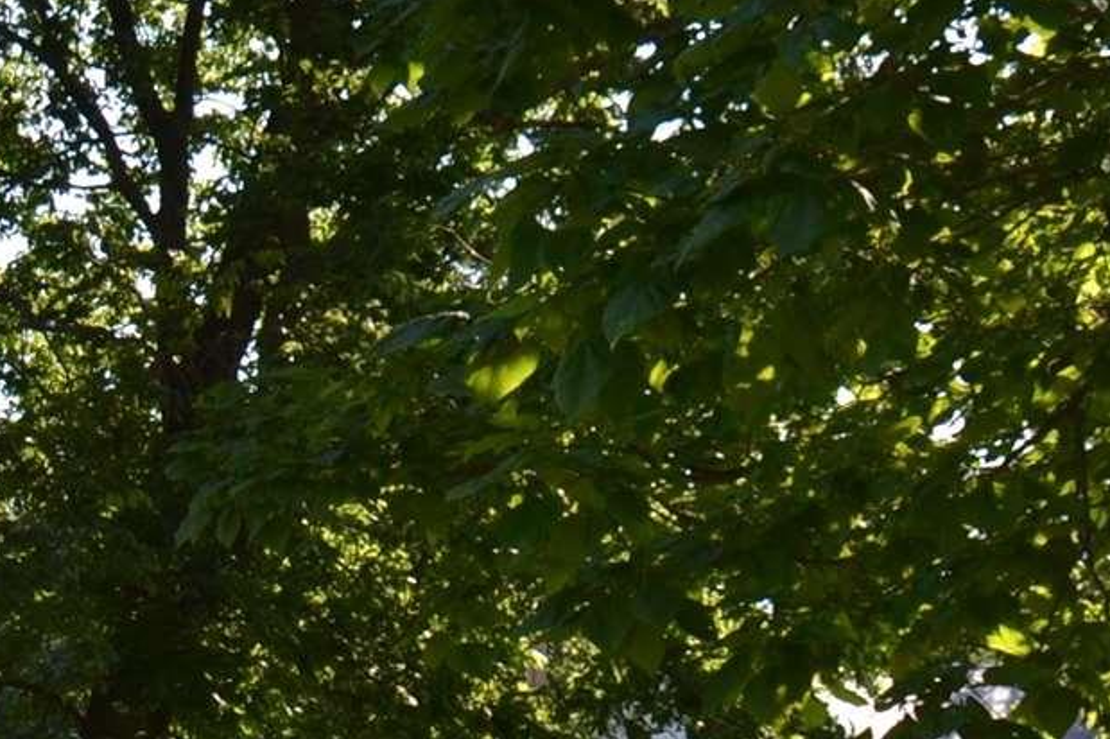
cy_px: 540
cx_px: -655
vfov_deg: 9.2
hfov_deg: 12.9
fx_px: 4592
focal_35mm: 149
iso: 100
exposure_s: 1/200
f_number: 6.3
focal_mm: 20
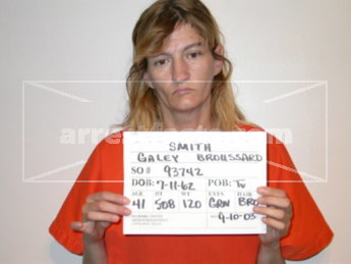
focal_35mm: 67
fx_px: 680
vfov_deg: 21.9
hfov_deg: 29.0
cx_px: 176
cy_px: 132
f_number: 3.2
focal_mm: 14
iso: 100
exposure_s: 1/60.3
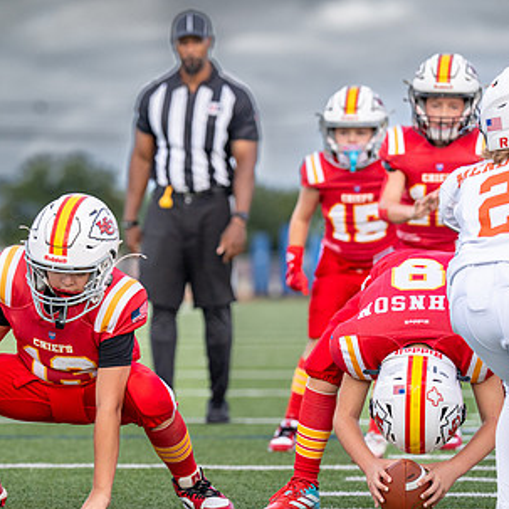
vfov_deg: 6.9
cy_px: 284
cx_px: 39
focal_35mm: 255
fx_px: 4242
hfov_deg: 6.8
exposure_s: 1/2500
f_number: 2.8
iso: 400
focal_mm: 136
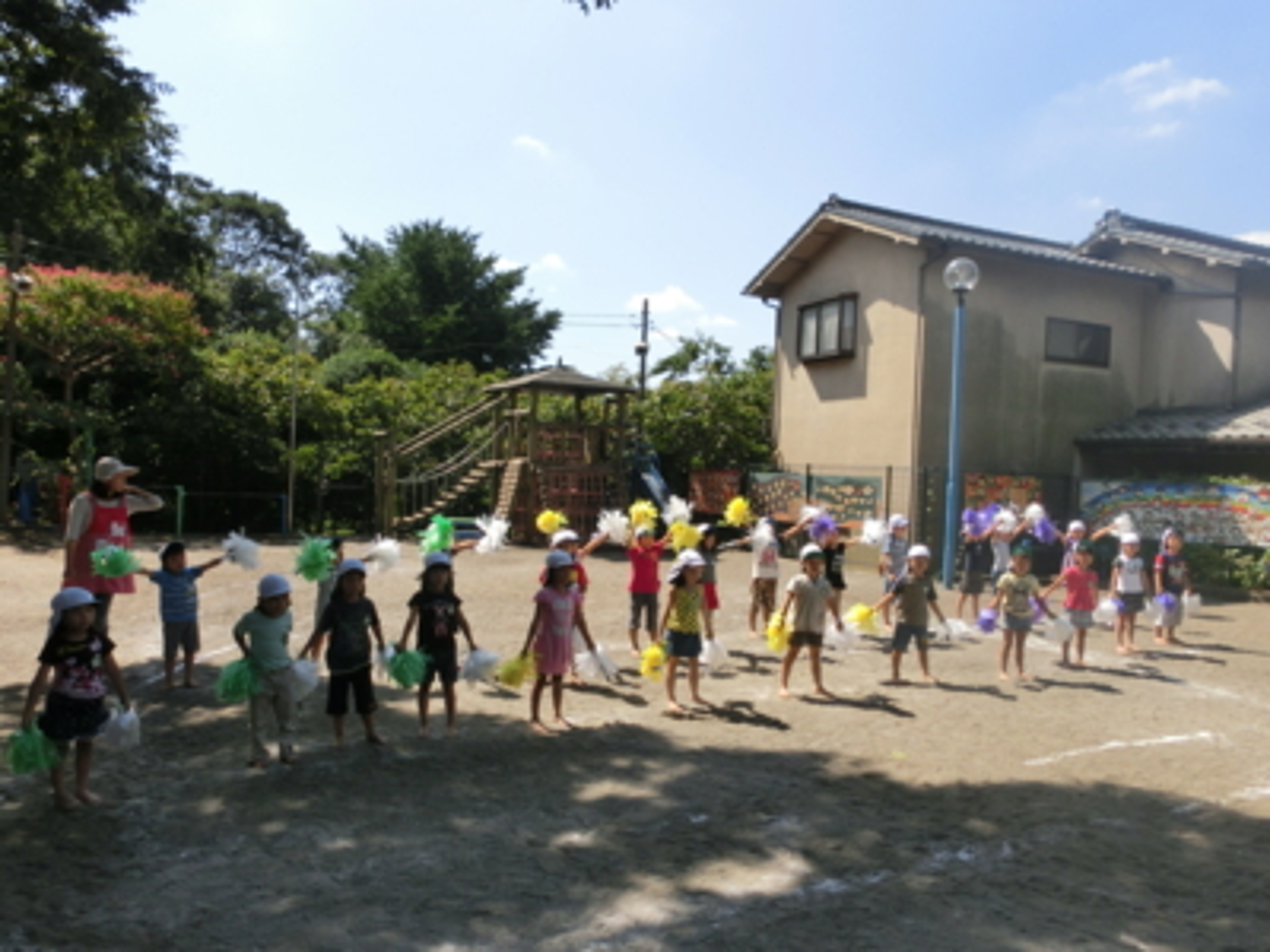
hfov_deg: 69.4
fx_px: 917
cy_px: 476
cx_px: 635
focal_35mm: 25
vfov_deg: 54.9
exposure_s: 1/1000
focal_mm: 4.43
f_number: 3.2
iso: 80
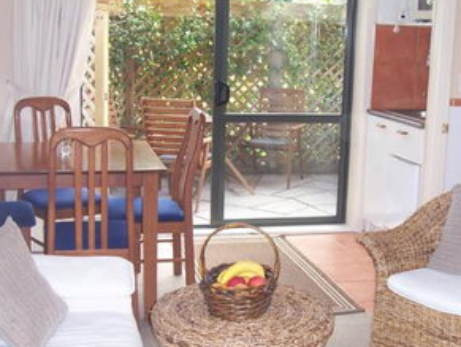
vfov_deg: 26.1
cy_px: 204
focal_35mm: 56
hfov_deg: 34.3
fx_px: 747
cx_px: 260
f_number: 2.7
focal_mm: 5.6
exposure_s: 1/60
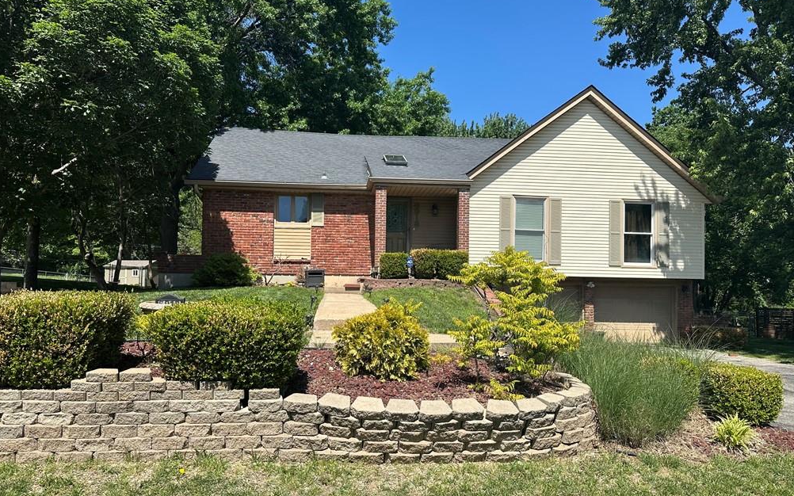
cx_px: 402
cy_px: 269
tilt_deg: +1.2
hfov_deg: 70.4
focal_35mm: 26
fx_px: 563
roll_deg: -0.7
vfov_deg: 47.5
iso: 80
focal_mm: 6.86
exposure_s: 1/3861
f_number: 1.78
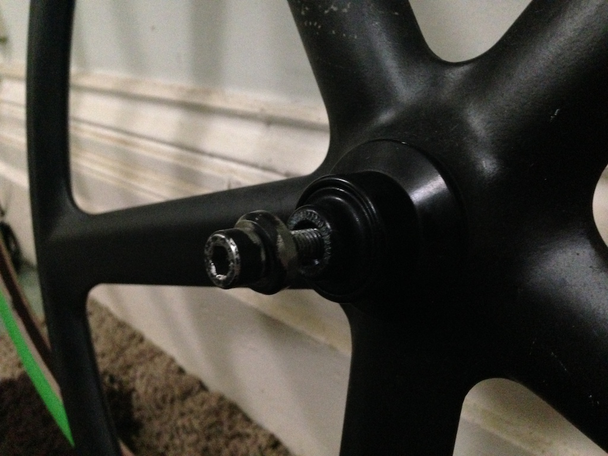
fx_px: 580
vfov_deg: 42.9
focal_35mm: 33
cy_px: 228
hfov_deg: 55.4
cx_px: 304
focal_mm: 4.12
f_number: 2.4
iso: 800
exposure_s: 1/15
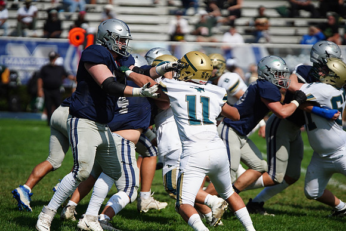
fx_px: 2509
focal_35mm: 261
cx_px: 173
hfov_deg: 7.9
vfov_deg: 5.3
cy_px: 116
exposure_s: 1/8000
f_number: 2.8
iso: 400
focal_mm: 261
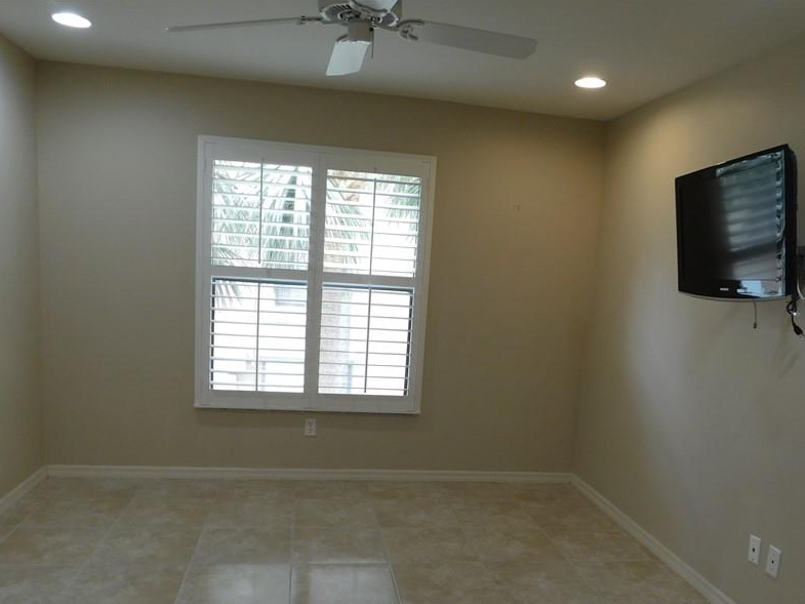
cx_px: 432
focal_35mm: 30
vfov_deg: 46.2
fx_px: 698
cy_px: 391
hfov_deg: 59.9
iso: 125
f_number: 3
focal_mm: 4
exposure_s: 1/40
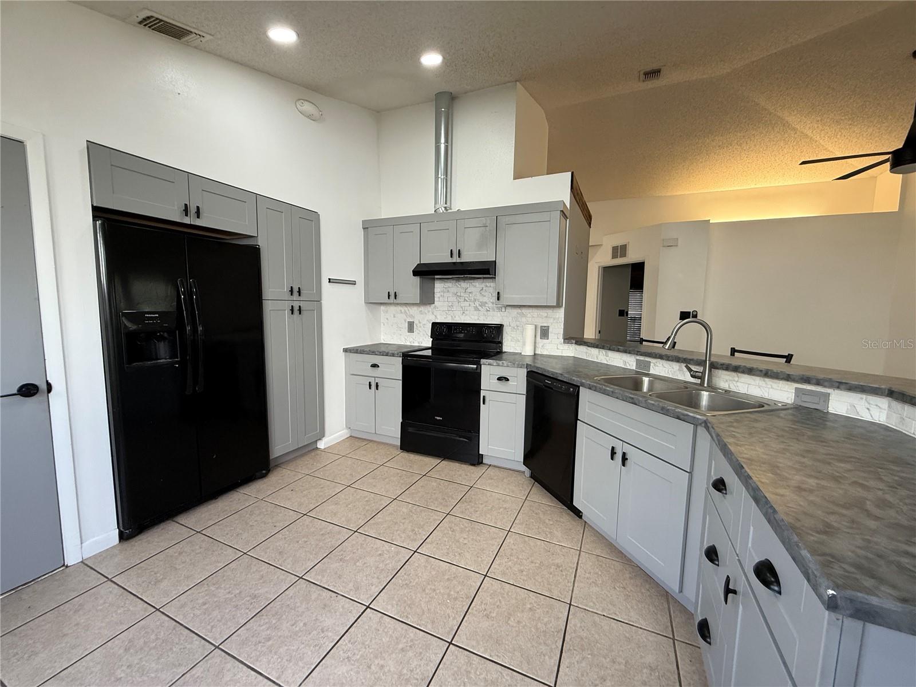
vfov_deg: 85.7
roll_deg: -1.1
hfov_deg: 102.1
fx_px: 370
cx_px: 458
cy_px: 344
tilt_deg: -7.3
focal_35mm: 14
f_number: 2.2
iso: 200
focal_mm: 2.22
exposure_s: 1/120
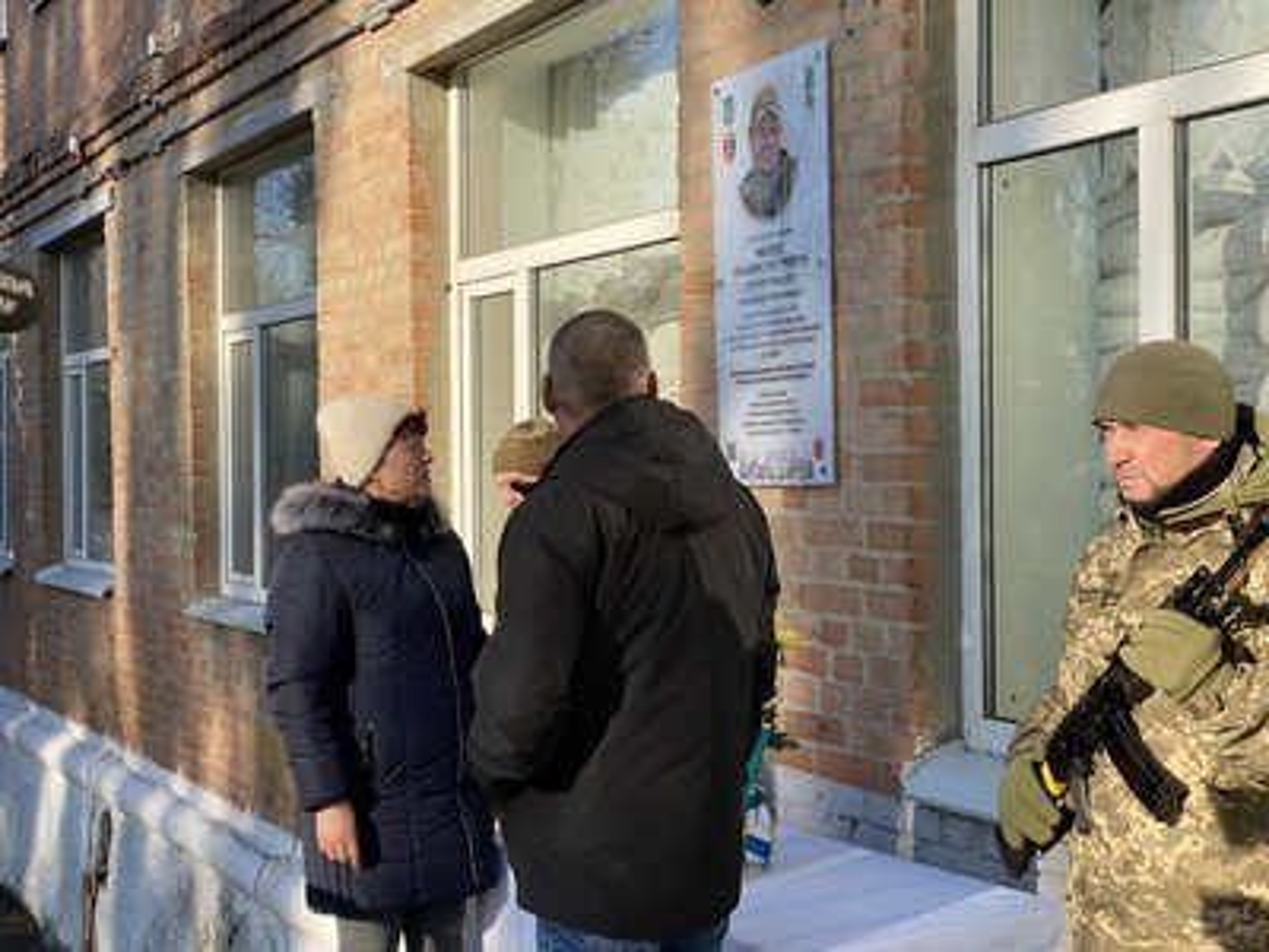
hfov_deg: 36.8
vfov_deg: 28.0
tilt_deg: -0.8
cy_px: 476
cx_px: 634
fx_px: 1906
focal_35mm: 52
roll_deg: -0.1
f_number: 2
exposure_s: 1/959
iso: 20
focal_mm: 6
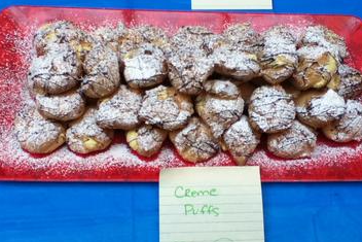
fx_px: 342
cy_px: 107
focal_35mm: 34
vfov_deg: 38.9
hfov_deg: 55.8
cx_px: 183
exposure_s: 1/164
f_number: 2.4
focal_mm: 3.85
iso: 80
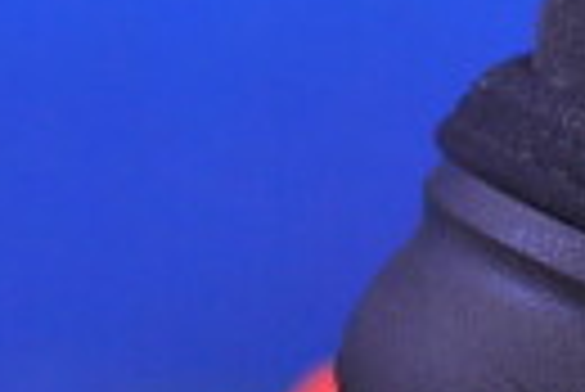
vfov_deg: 3.0
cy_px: -295
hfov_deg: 4.4
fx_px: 7483
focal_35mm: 460
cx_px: 1494
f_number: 2.5
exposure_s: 1/320
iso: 250
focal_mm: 50
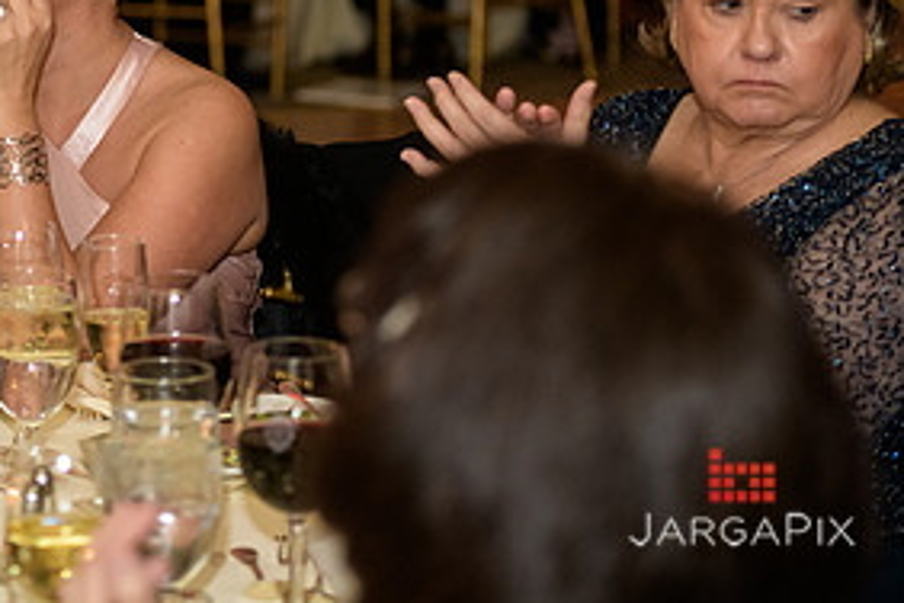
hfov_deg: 14.0
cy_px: -5
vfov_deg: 9.5
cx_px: 6
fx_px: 3616
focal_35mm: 144
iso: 1250
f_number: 3.2
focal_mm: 70
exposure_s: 1/125
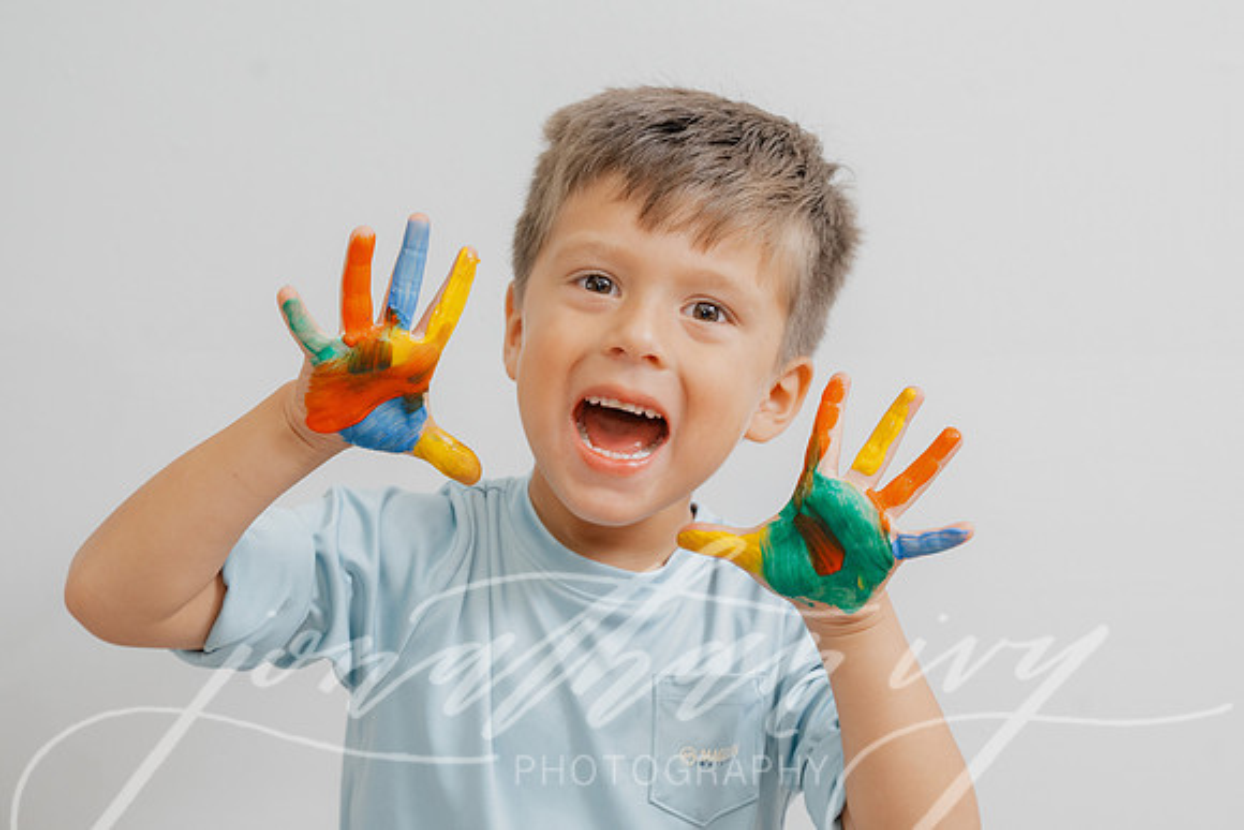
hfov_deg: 24.5
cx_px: 736
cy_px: 339
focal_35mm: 83
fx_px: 2863
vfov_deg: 16.5
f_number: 5.6
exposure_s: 1/200
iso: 1250
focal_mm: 70
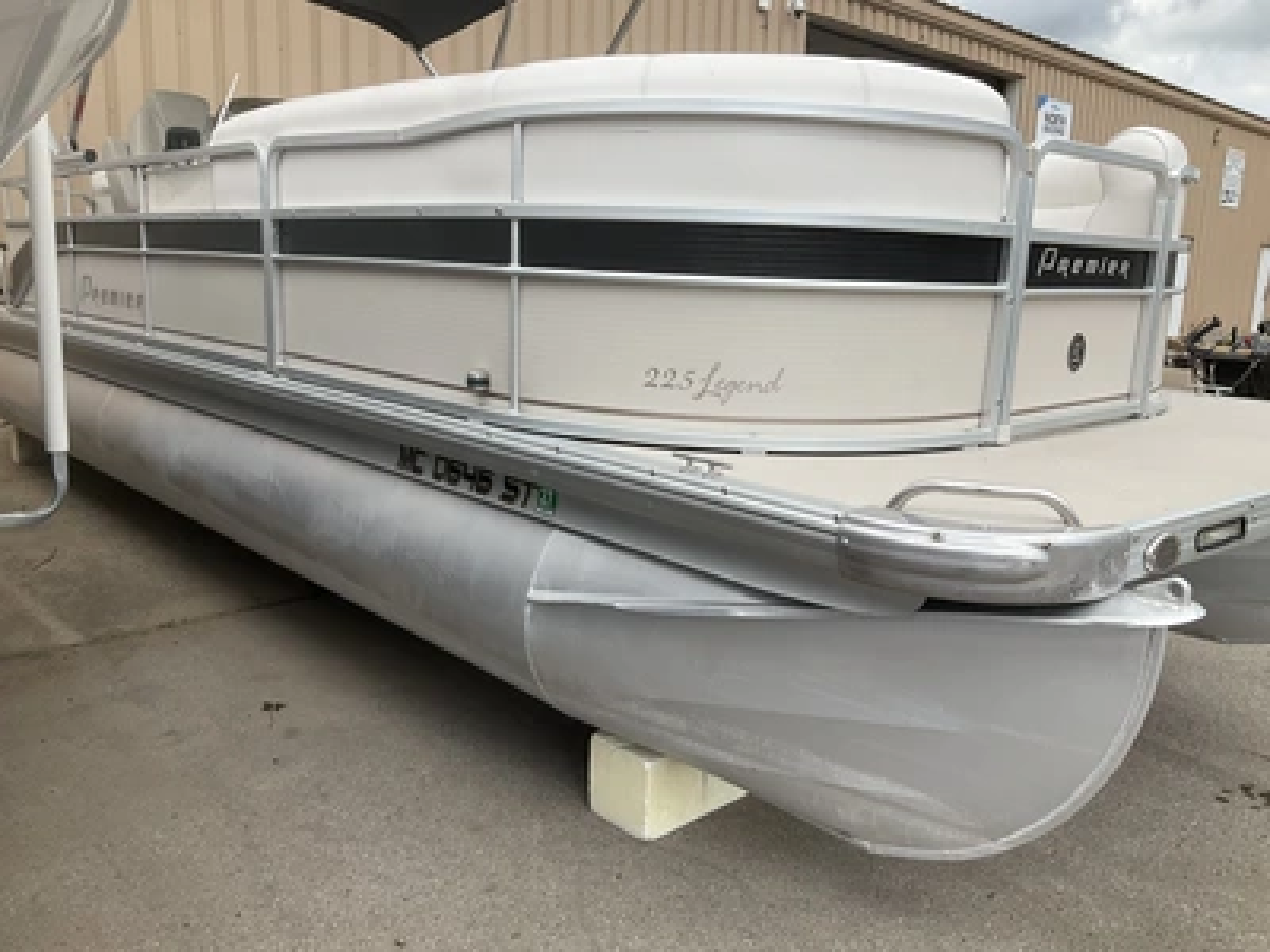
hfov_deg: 61.7
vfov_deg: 48.2
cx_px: 635
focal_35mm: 29
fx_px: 1064
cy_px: 476
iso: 25
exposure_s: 1/1626
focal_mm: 3
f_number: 1.8
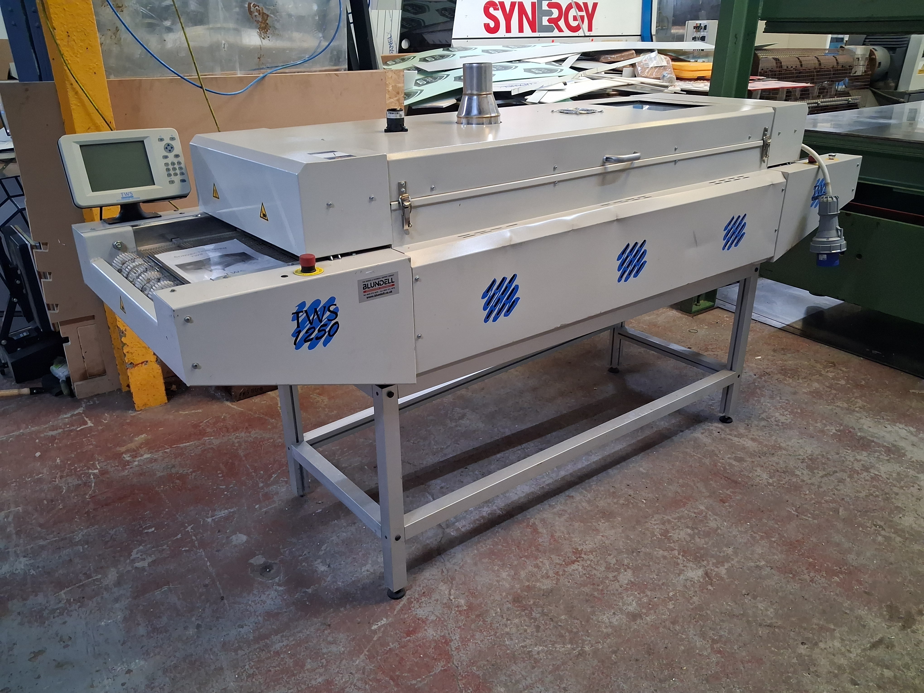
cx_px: 462
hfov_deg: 65.3
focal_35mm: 27
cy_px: 346
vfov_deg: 51.4
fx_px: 721
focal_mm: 4
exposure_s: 1/30
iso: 500
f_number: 1.8
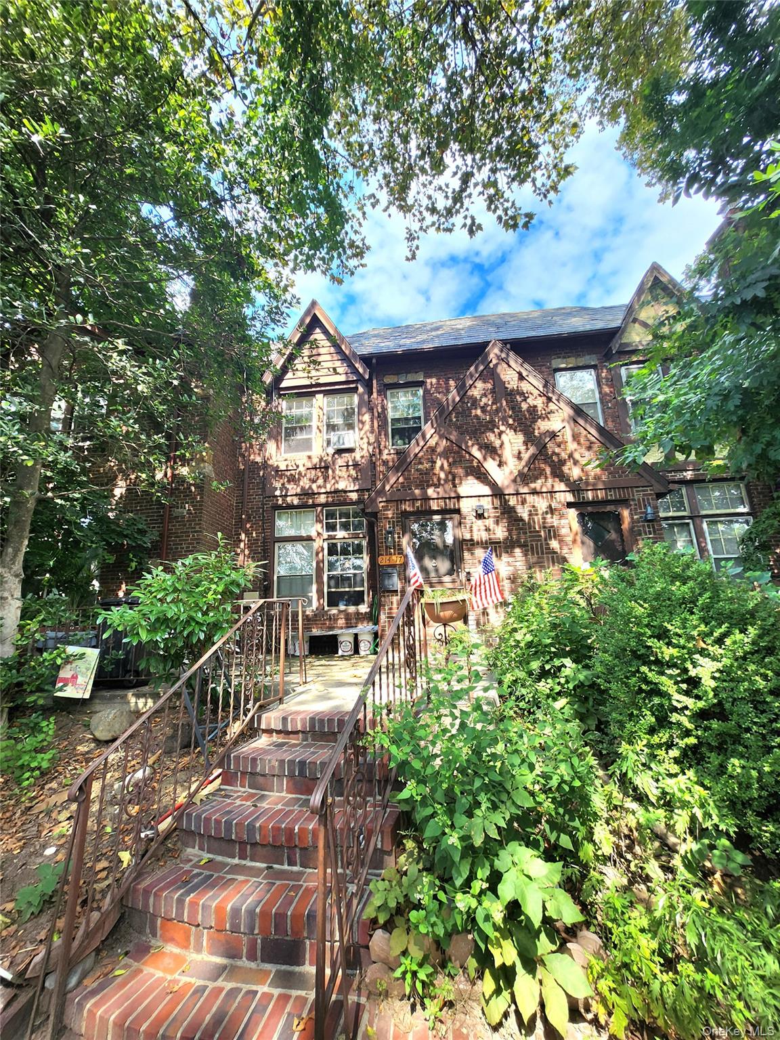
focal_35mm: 13
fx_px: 391
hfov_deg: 89.9
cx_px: 390
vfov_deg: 106.2
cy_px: 520
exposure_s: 1/250
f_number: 2.2
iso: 32
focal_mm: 1.74
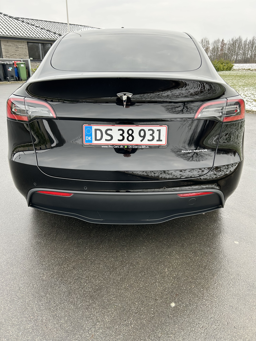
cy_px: 170
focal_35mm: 26
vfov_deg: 67.3
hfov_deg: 53.1
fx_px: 256
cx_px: 128
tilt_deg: -21.6
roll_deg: +0.1
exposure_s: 1/238
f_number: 1.5
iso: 50
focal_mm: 5.7
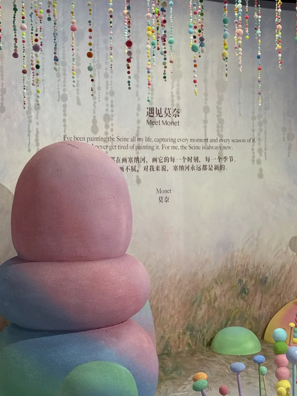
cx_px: 204
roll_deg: +0.2
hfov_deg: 20.6
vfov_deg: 27.4
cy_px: 163
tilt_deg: -0.8
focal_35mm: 71
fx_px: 813
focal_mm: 6.76
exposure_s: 1/57
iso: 160
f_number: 1.78
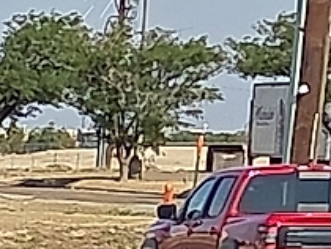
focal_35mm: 320
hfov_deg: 5.5
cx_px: -895
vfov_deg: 4.5
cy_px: 752
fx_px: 3063
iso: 25
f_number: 1.8
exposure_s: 1/2000
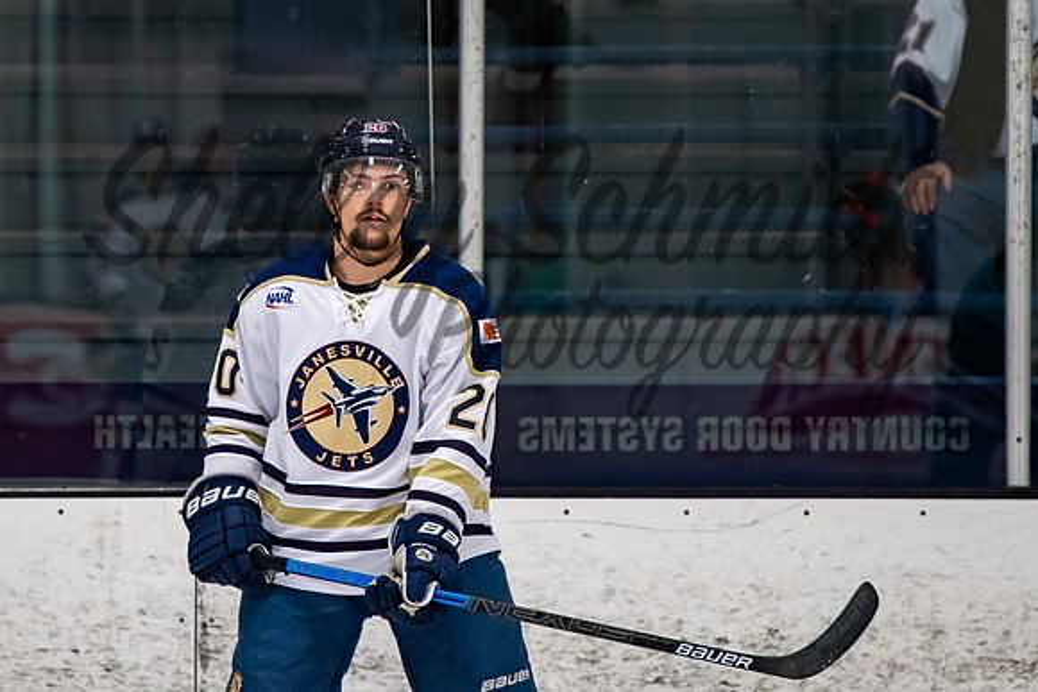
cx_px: 409
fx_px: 12314
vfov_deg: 3.2
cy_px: 209
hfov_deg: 4.8
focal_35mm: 427
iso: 800
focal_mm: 200
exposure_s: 1/800
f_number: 3.2
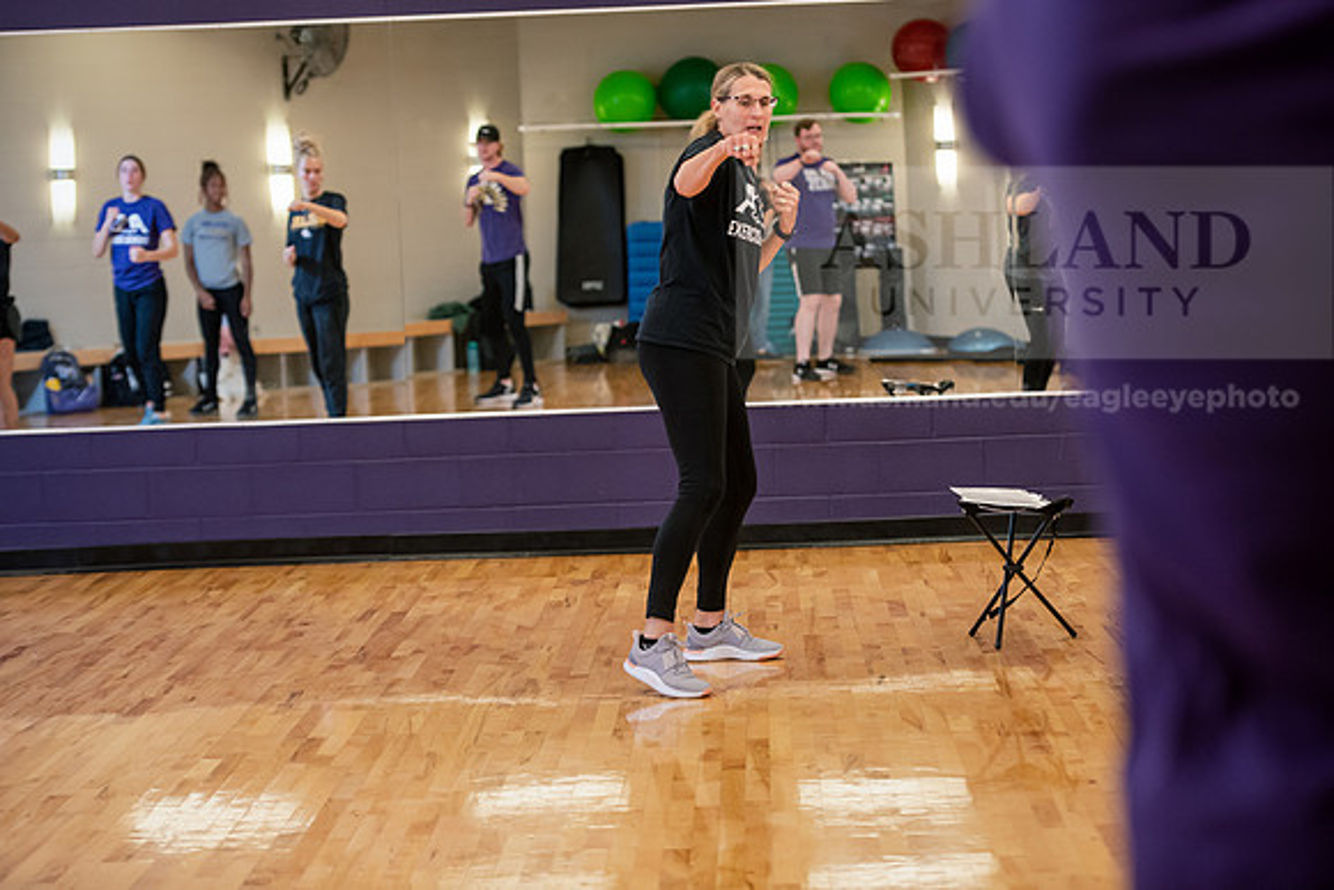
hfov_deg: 22.6
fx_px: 3336
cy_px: 445
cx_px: 667
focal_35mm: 90
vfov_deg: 15.2
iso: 1000
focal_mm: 90
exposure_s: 1/200
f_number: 3.2
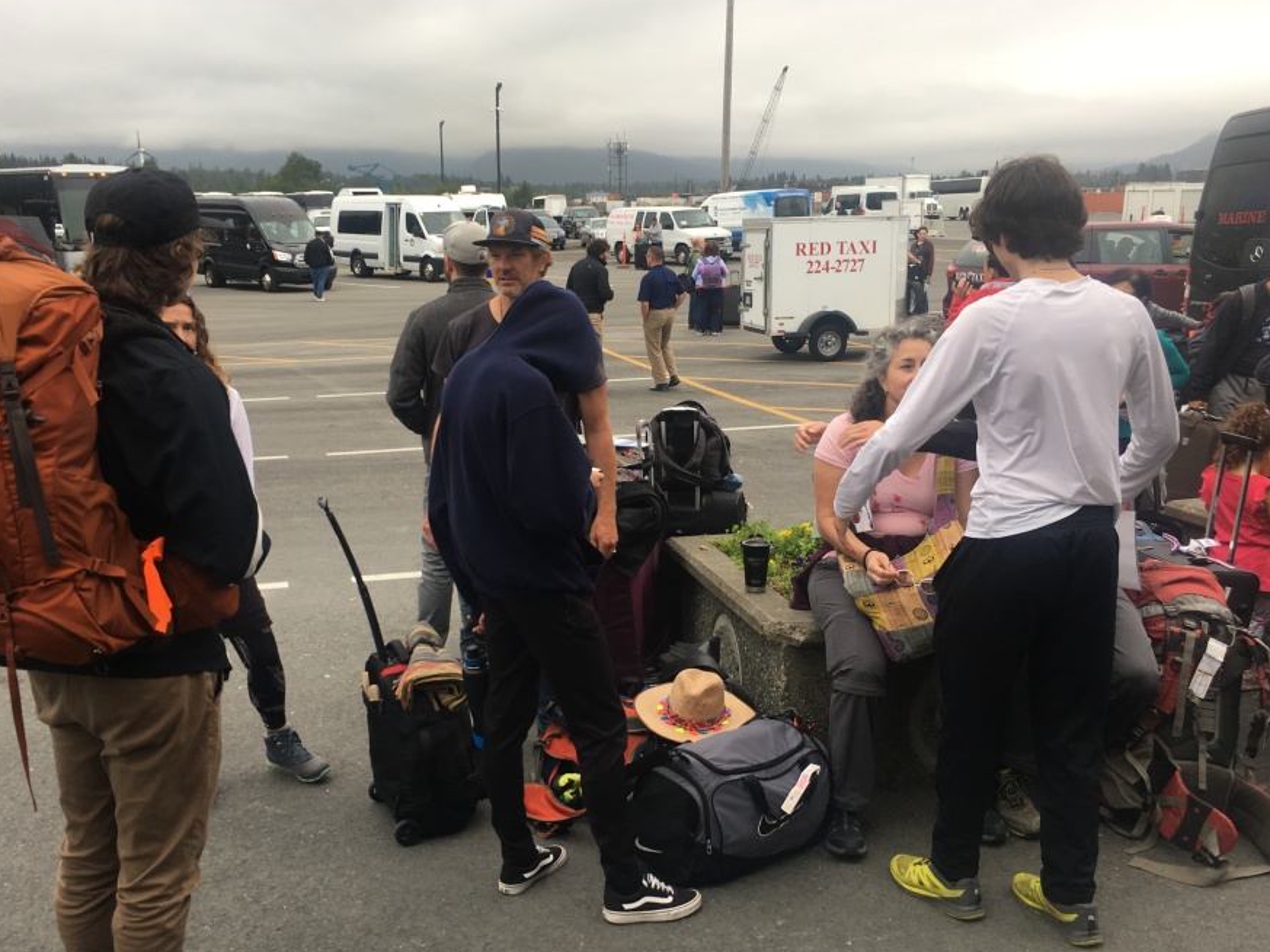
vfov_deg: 41.8
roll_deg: +1.0
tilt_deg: -12.8
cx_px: 575
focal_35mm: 34
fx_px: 1248
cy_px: 517
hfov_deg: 53.9
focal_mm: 4.15
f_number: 2.2
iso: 25
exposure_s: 1/120
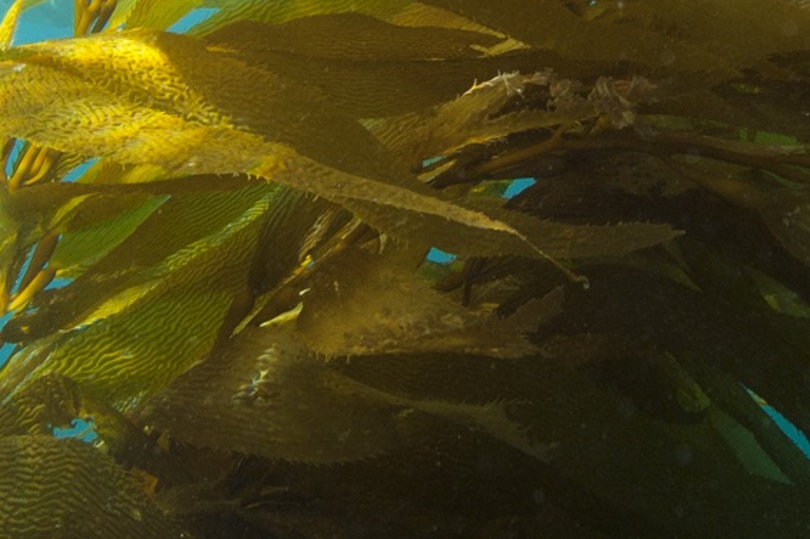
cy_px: 14
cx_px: 635
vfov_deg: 25.3
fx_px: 1147
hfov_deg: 37.6
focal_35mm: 51
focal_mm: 12
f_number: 7.1
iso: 400
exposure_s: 1/180
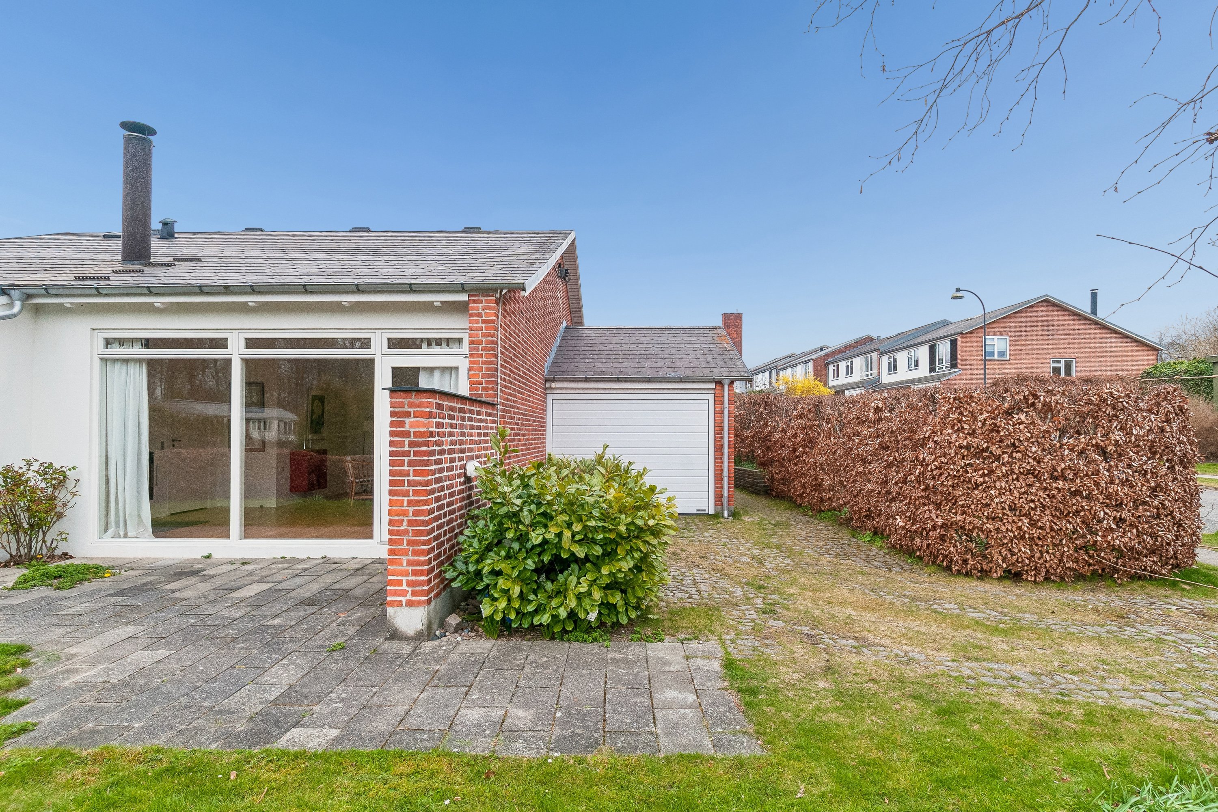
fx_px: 609
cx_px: 609
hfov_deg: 90.0
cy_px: 406
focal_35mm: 18
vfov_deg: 67.4
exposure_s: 1/320
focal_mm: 12
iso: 400
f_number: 10
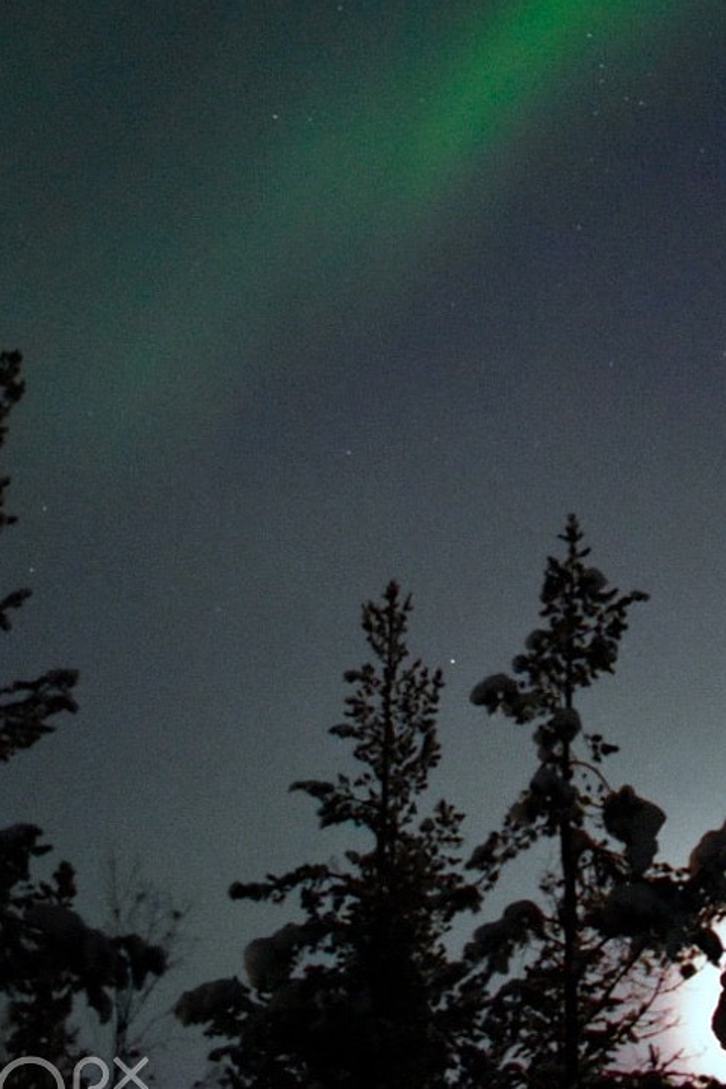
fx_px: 1815
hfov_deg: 22.3
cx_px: 580
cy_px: 80
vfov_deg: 31.6
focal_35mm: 60
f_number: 3.5
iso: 6400
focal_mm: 18
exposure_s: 1
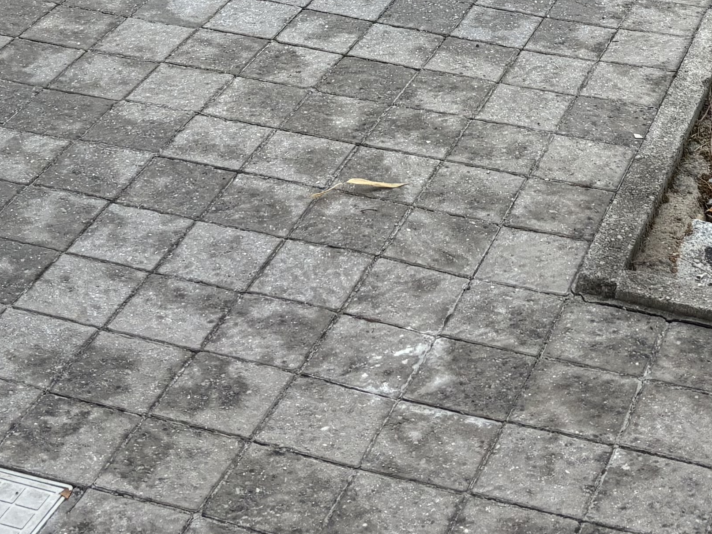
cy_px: -293
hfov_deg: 21.2
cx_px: 458
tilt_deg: -17.2
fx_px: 1893
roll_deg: -1.7
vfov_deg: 14.8
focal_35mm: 92
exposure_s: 1/525
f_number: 1.6
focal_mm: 5.96
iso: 50
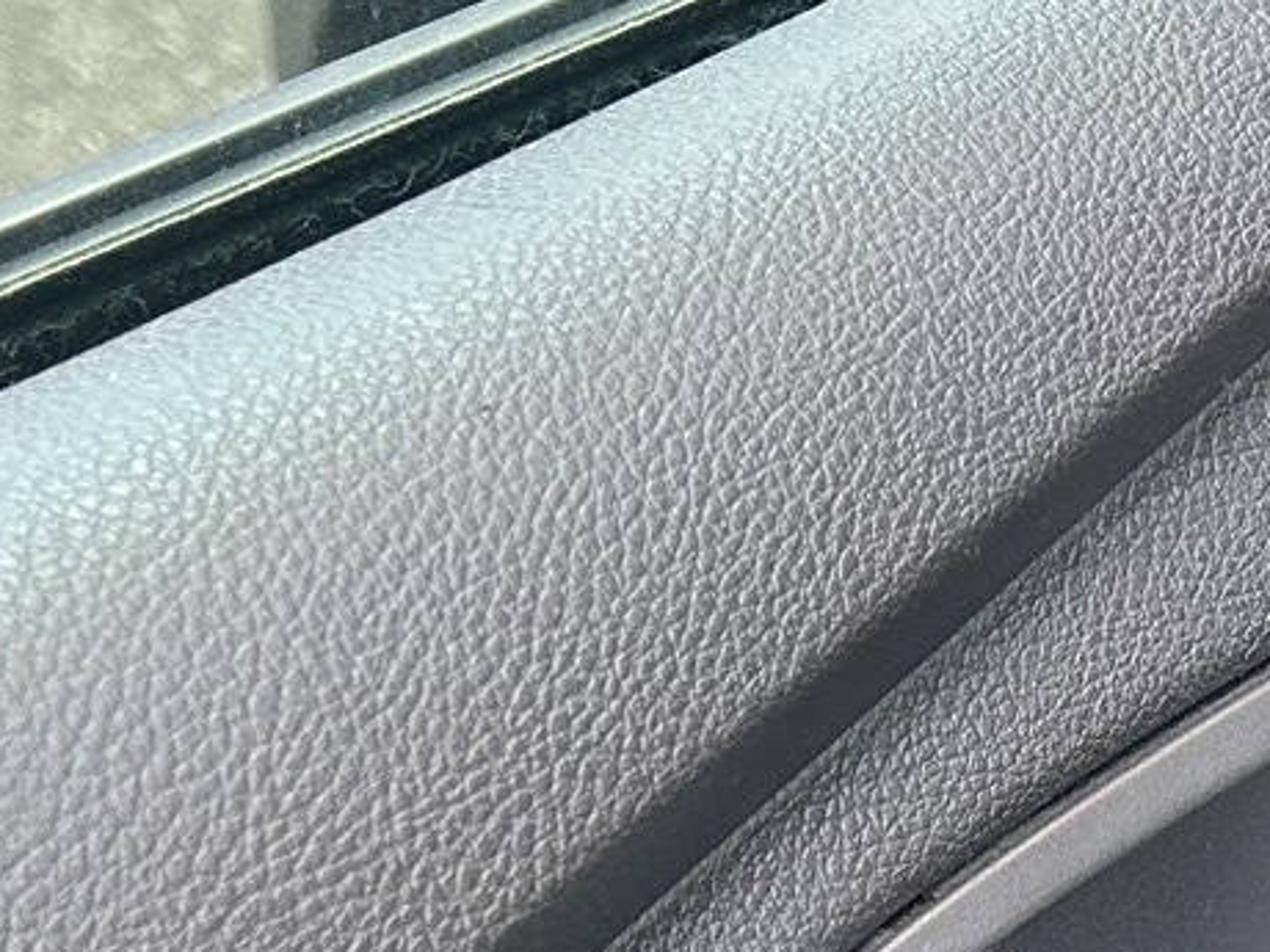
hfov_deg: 17.1
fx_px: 4182
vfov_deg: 11.7
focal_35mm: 114
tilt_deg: -46.3
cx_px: 1030
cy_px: 1885
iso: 50
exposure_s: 1/121
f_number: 1.5
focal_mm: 5.7
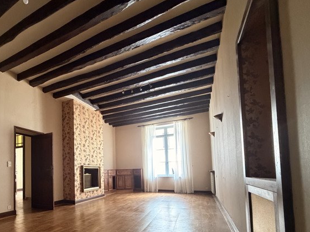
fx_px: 179
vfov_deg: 63.4
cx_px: 91
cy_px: 164
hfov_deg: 77.7
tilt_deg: +3.3
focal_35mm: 20
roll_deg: +0.8
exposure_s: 1/60
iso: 800
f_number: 2.2
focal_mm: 2.22
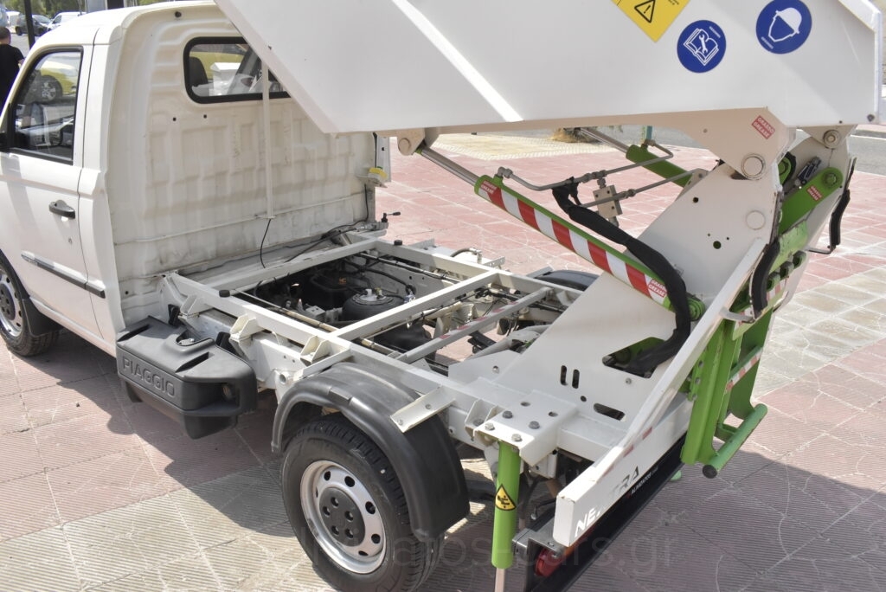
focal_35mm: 30
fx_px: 739
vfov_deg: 43.7
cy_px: 296
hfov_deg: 61.9
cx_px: 443
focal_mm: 20
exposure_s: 1/2500
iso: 1600
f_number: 7.1
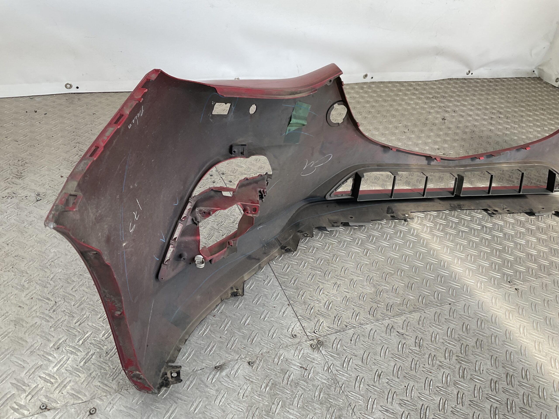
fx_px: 468
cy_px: 210
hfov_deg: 61.7
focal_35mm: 29
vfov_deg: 48.2
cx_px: 280
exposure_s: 1/173
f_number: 1.8
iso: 16
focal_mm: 3
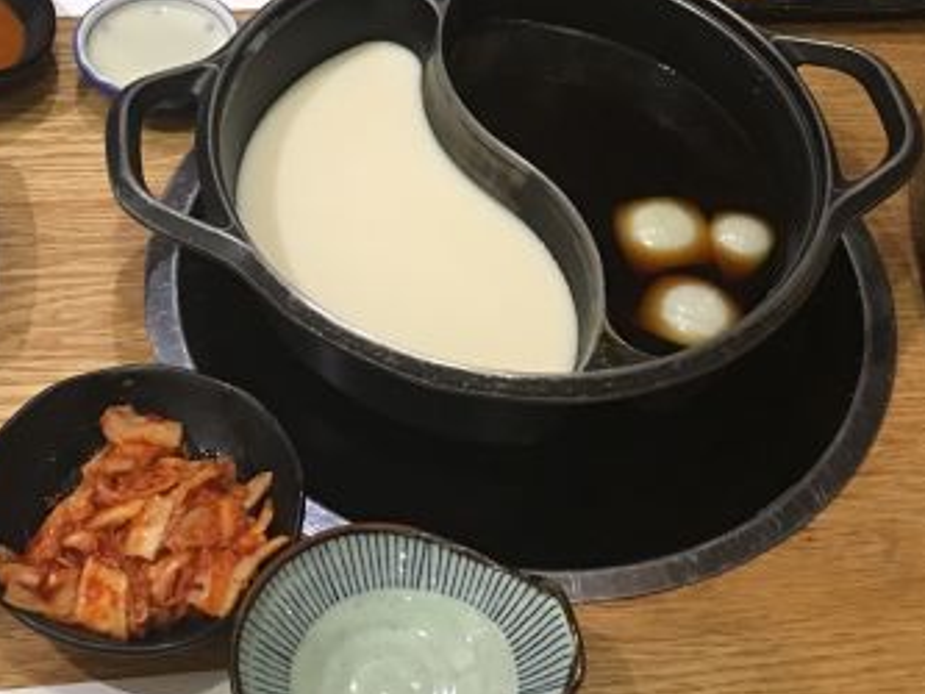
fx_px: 1631
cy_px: 215
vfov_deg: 23.9
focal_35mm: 61
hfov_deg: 31.6
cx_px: 406
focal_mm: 4.15
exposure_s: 1/10
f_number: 2.2
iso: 80
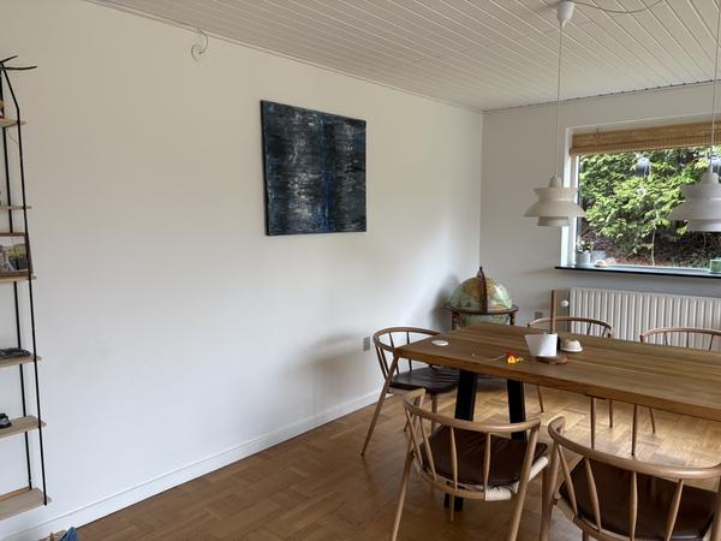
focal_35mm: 26
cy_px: 270
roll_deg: +0.4
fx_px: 542
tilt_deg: -6.4
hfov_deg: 67.3
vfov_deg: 53.1
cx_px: 360
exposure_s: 1/96
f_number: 1.6
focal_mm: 5.96
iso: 125
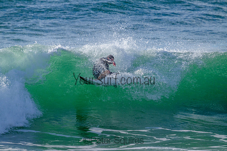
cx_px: 114
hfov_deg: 2.6
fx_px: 5045
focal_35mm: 800
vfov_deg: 1.7
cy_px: 76
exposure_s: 1/2000
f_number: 11
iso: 800
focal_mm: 800
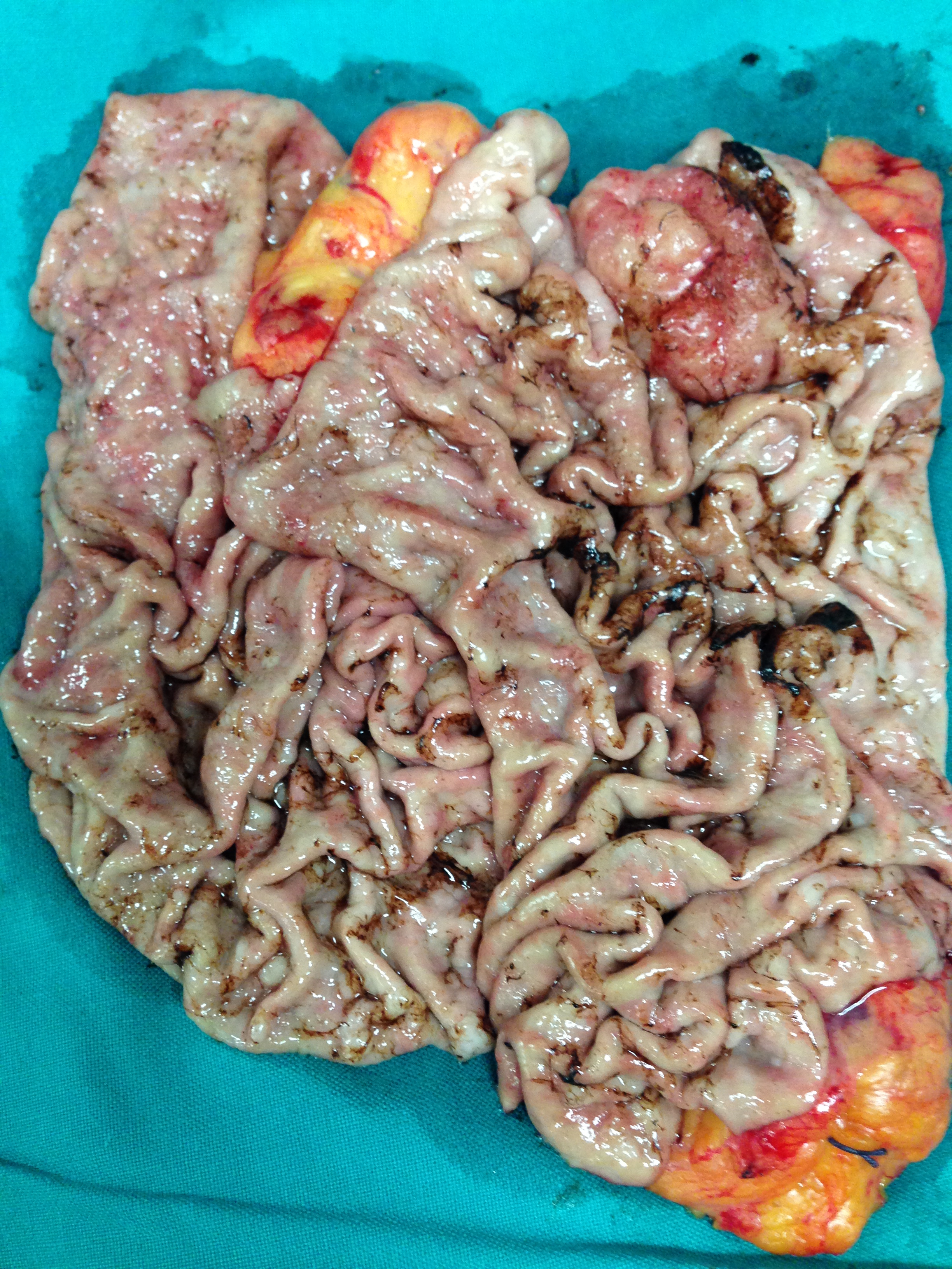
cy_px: 634
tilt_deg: -76.2
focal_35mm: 33
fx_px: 1210
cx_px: 476
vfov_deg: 55.4
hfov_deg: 42.9
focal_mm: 4.12
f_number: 2.4
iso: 160
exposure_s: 1/20
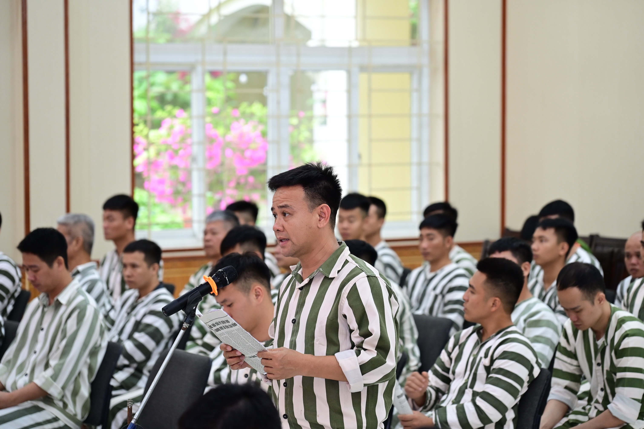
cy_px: 214
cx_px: 322
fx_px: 2146
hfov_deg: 17.1
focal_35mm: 120
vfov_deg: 11.4
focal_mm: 120
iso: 1250
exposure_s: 1/100
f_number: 4
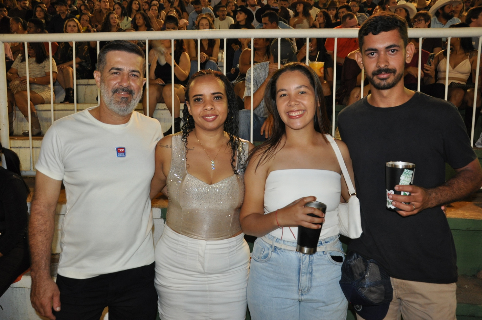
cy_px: 160
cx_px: 241
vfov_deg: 41.6
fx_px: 421
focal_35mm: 32
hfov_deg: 59.5
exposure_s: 1/60
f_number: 4
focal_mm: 21
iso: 800
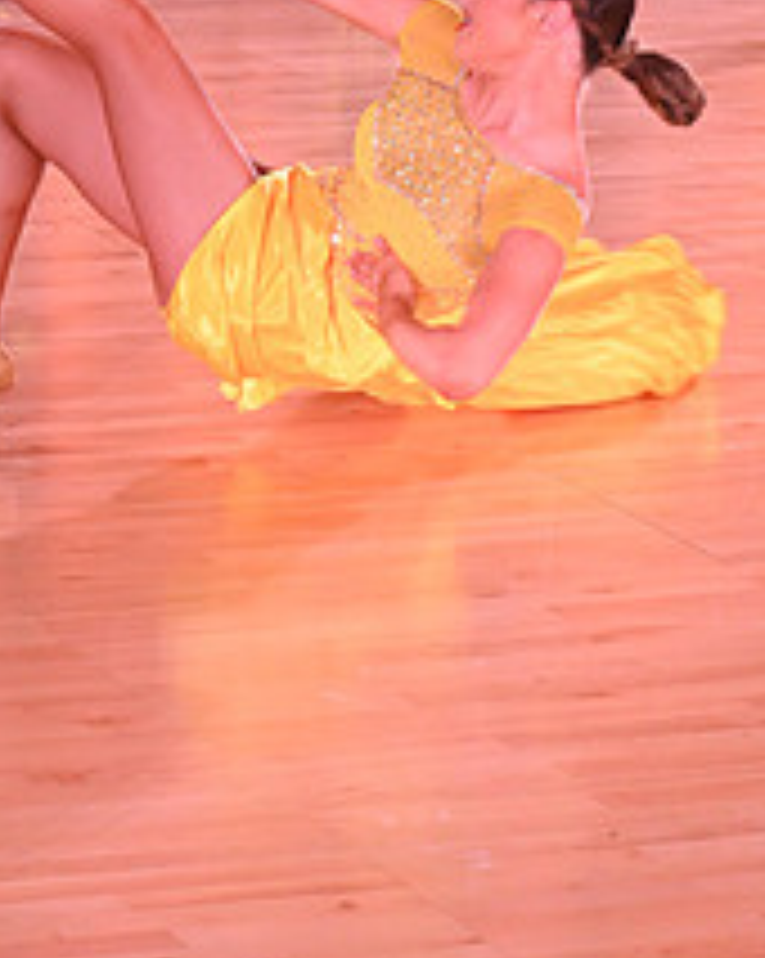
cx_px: -79
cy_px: -189
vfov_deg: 9.9
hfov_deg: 8.0
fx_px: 5442
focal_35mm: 192
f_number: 5
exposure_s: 1/200
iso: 2000
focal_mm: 75
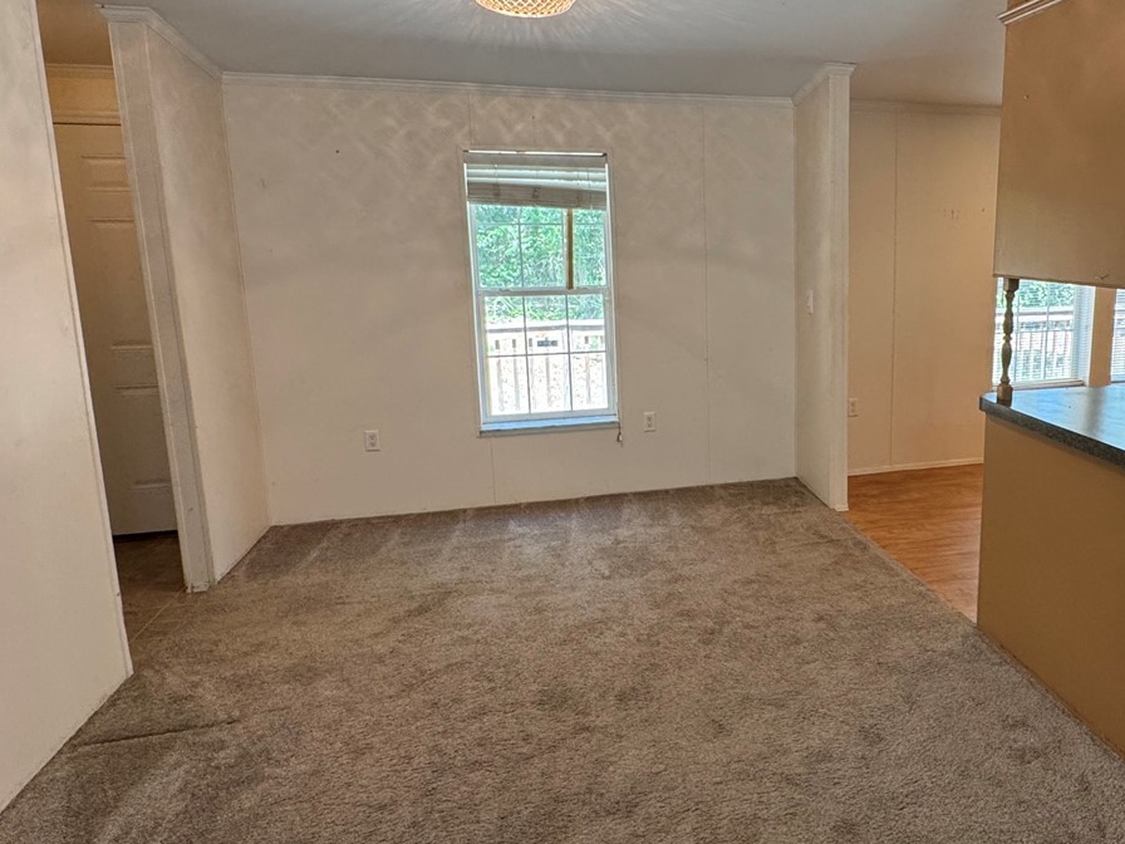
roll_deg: -0.7
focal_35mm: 25
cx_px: 773
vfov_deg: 54.8
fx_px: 812
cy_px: 379
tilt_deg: -10.0
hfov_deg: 67.0
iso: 250
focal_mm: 2.22
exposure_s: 1/120
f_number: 2.2
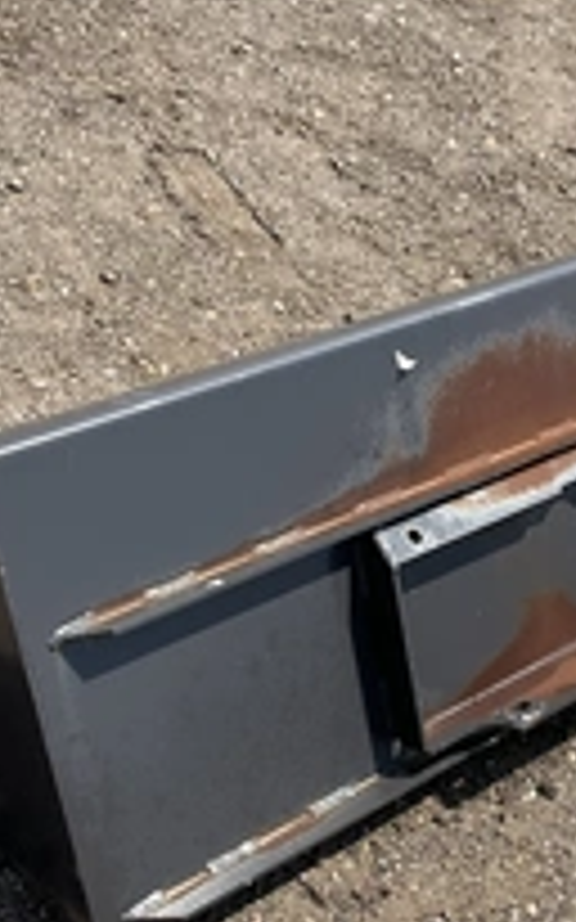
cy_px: 571
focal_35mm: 60
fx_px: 1508
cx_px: 423
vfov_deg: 33.9
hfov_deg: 21.5
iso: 25
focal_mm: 3
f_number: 1.8
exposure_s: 1/1279
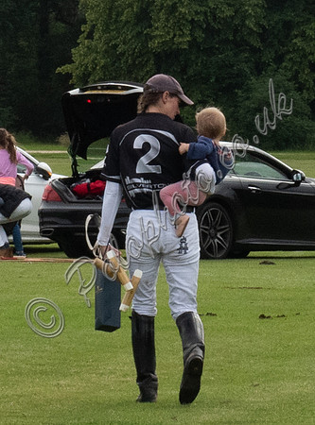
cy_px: 169
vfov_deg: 3.8
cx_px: 207
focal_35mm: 528
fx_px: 6457
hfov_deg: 2.8
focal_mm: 70
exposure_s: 1/250
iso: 640
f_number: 18
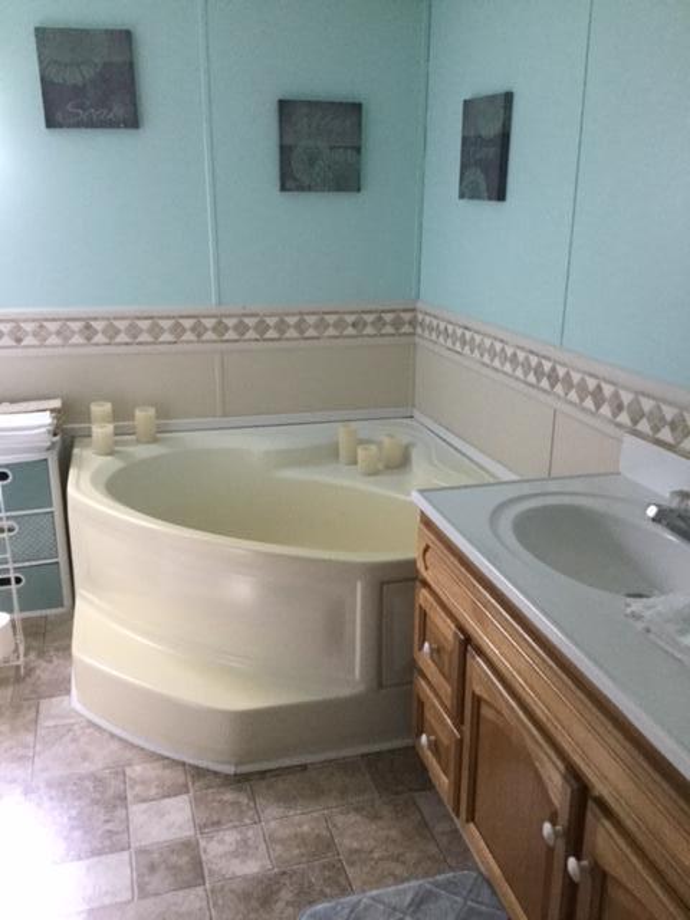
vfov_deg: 58.4
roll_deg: +1.1
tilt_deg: -20.0
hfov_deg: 45.4
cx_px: 345
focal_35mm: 31
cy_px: 460
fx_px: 824
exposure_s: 1/20
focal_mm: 3.3
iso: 200
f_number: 2.4
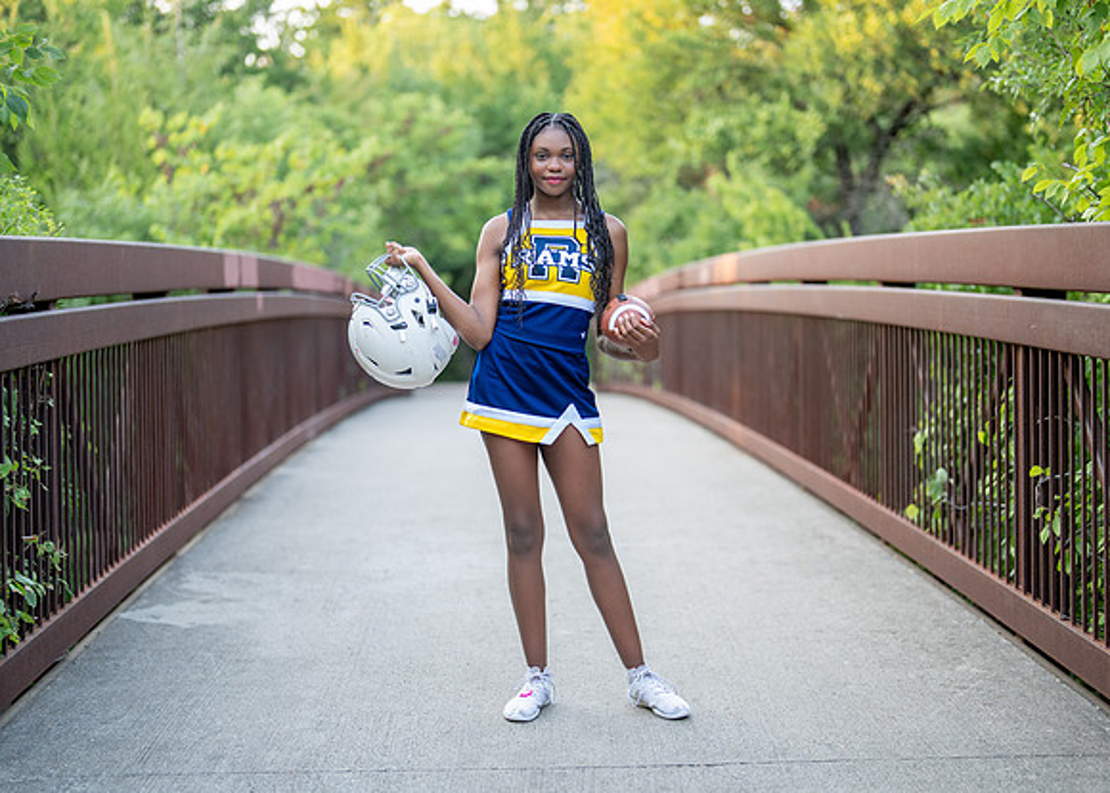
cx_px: 561
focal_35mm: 60
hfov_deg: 32.6
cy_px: 392
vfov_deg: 23.6
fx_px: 1900
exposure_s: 1/500
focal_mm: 50
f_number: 1.2
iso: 400
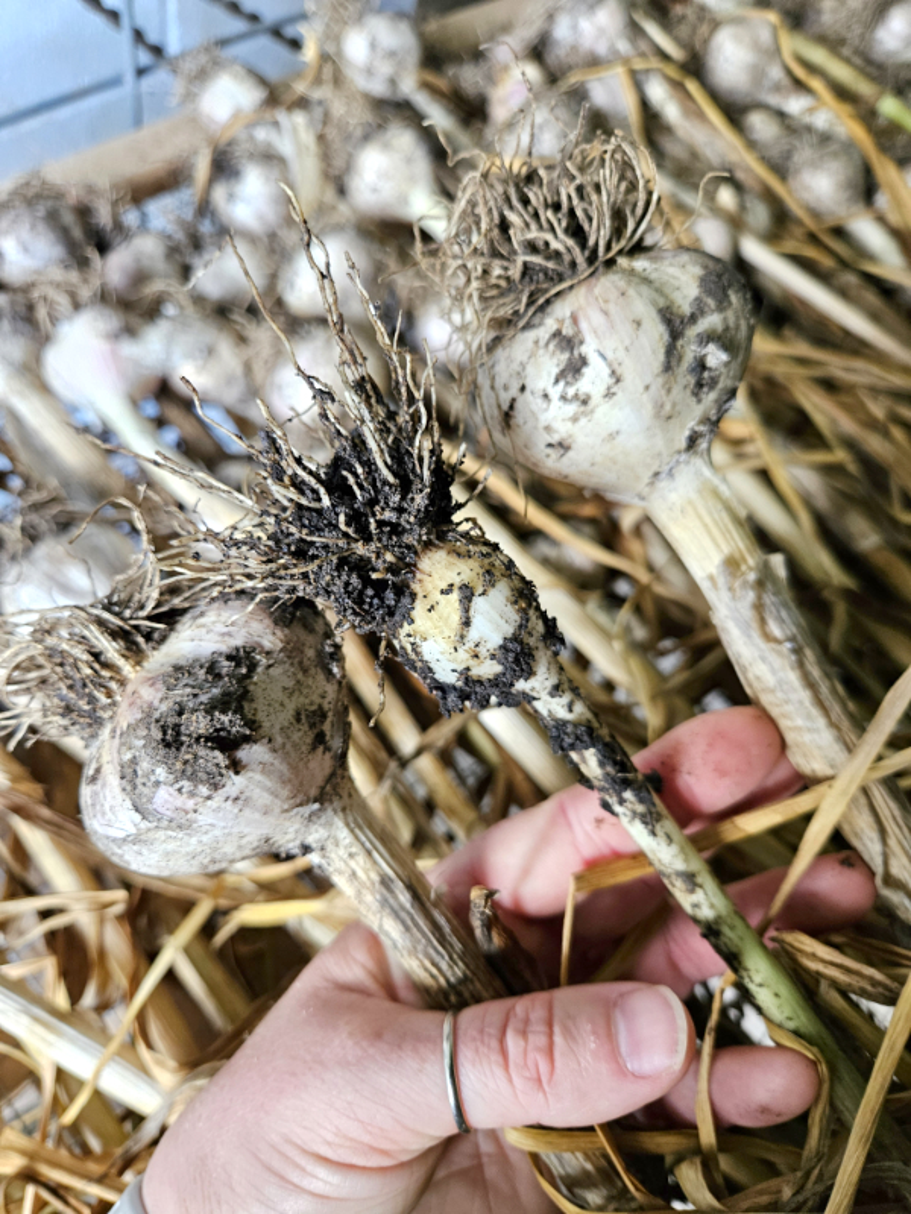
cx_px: 456
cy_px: 607
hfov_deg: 58.9
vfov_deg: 73.9
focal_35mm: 23
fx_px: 807
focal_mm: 5.4
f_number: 1.8
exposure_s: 1/120
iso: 320
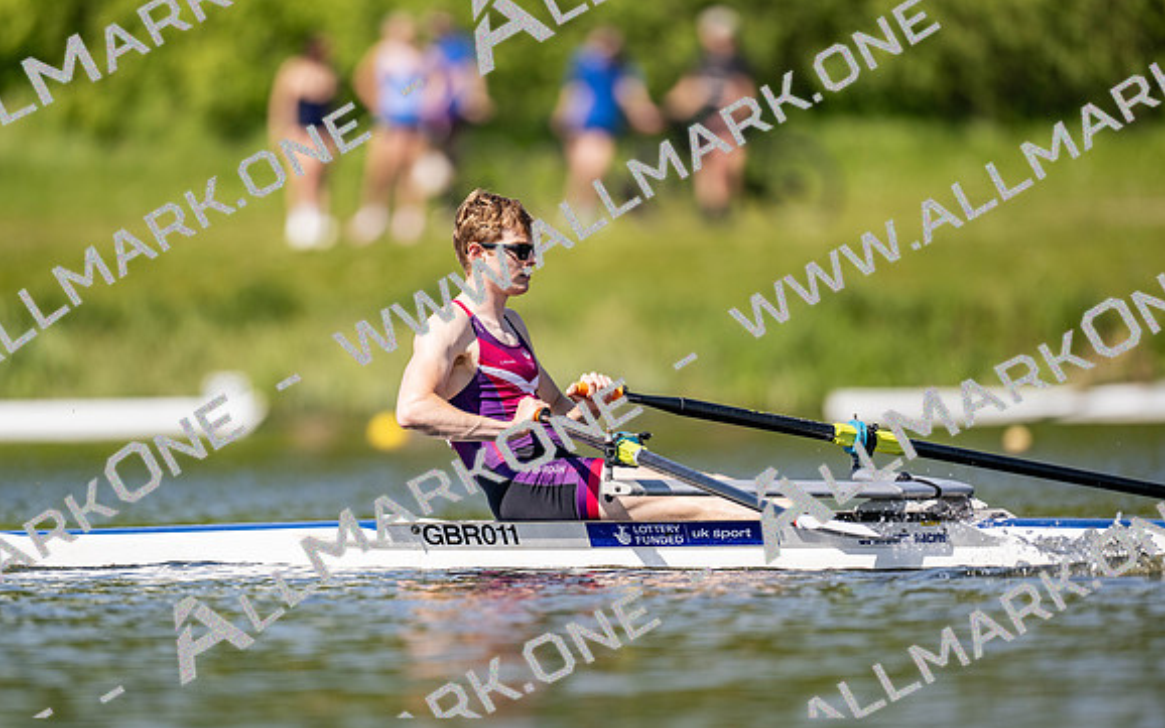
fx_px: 19491
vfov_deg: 2.1
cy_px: 372
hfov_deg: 3.4
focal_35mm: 614
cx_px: 582
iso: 250
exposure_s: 1/2500
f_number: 4
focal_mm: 600
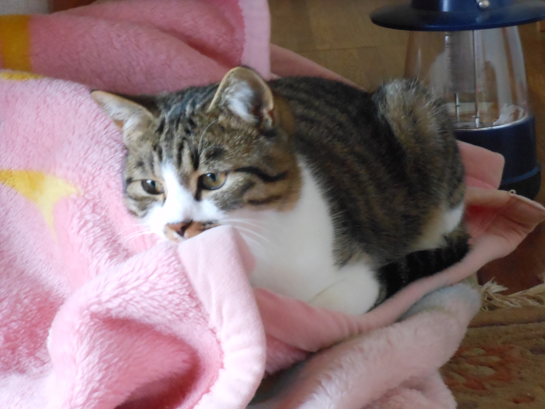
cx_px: 273
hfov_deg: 22.2
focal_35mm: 88
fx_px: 1386
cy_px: 206
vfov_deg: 16.8
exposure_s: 1/6
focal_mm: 15.6
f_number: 5.3
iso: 800
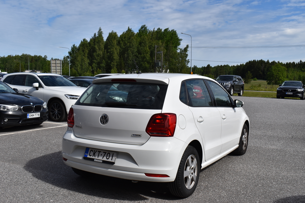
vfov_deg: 36.9
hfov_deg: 53.1
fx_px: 305
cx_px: 152
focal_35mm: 36
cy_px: 102
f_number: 9.5
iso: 200
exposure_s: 1/1000
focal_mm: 24
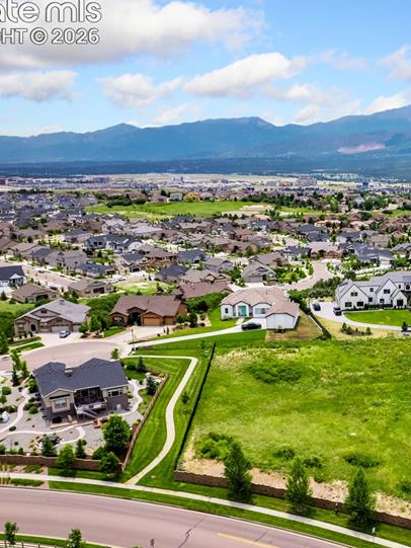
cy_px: 300
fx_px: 633
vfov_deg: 46.7
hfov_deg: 32.7
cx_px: 422
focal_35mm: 40
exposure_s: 1/2500
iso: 100
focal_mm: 8.38
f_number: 2.8
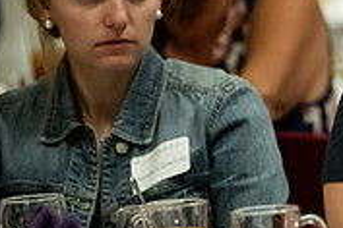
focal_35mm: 574
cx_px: 519
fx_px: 5469
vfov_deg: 2.4
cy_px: 55
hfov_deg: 3.6
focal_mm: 175
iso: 2500
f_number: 2.8
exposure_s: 1/200
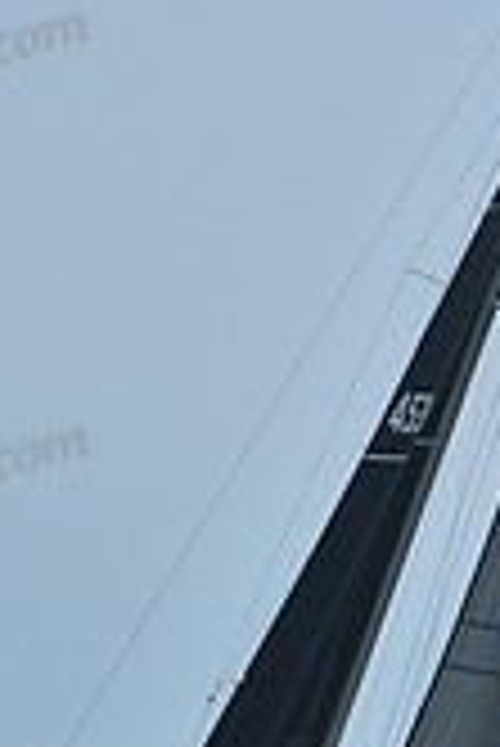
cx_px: 322
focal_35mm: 244
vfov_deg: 8.4
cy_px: 680
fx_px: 5072
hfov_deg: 5.6
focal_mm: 70
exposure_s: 1/800
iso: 250
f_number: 10
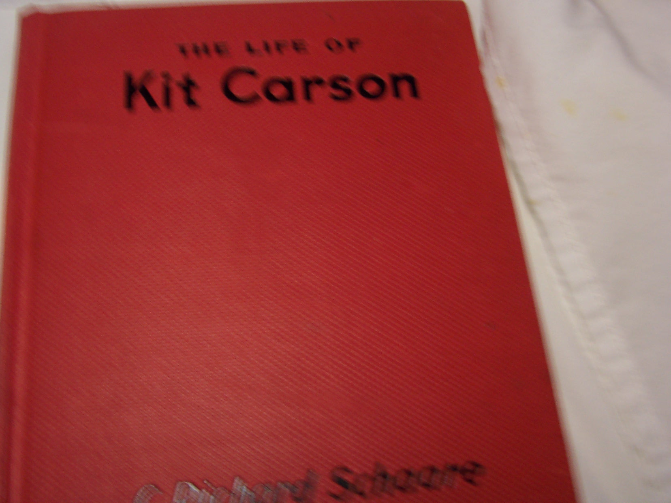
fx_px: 717
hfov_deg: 50.1
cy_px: 252
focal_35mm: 37
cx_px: 336
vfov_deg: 38.7
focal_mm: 5.6
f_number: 2.8
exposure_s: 1/45
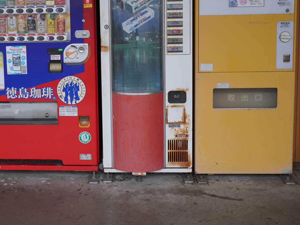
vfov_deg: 27.5
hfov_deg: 36.3
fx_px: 451
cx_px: 93
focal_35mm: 52
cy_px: 48
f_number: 4
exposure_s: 1/125
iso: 160
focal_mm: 20
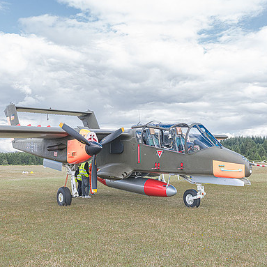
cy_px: 133
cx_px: 126
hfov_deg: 47.2
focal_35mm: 35
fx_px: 305
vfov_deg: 47.2
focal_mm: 26
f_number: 7.1
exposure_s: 1/320
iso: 400
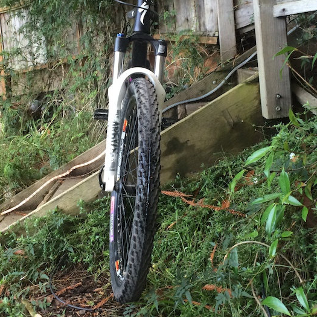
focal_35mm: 50
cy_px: 128
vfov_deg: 33.9
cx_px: 113
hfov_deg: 33.8
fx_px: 518
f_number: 2.2
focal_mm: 4.15
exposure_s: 1/30
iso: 40
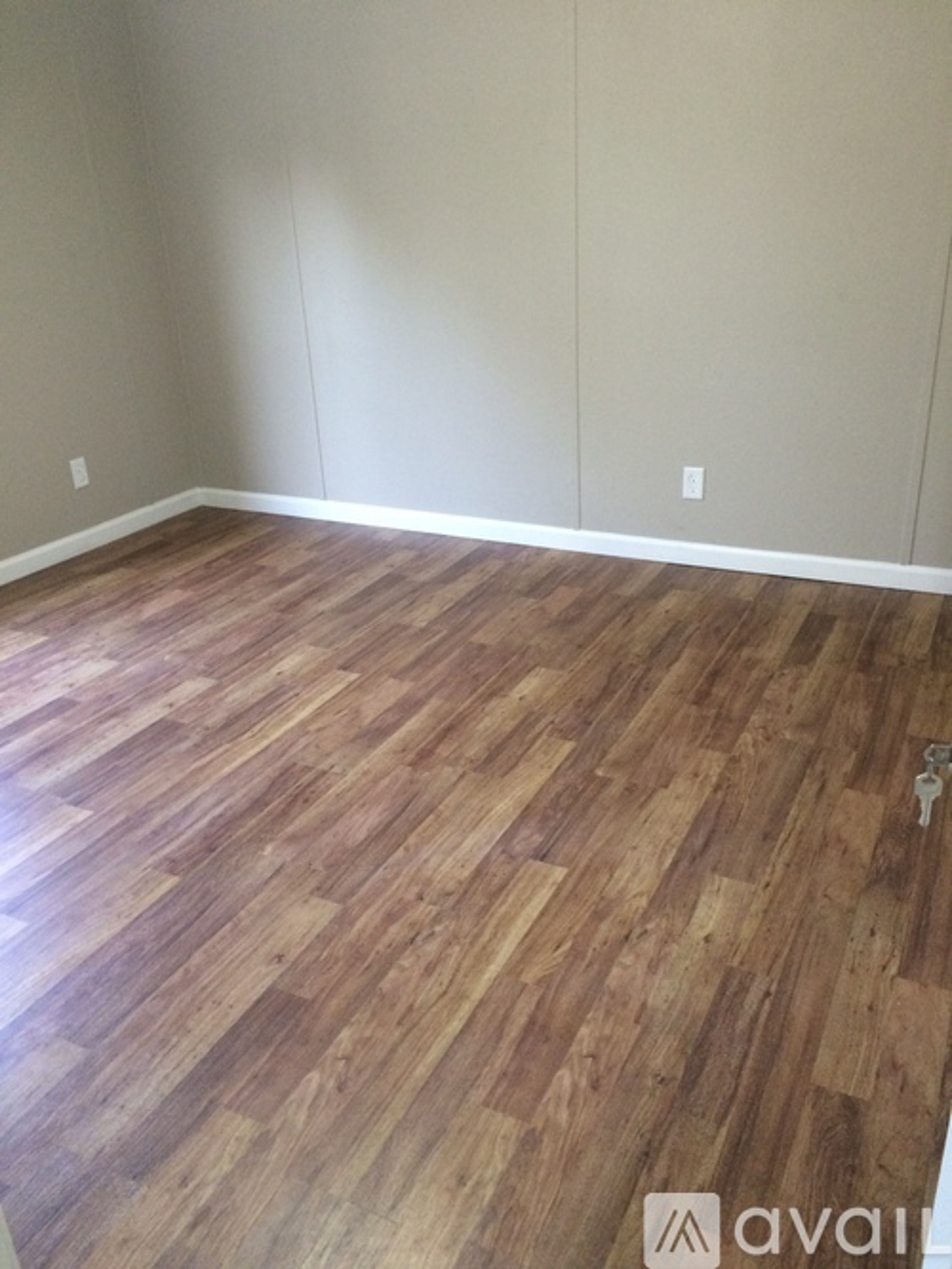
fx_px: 1064
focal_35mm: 29
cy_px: 634
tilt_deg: -23.8
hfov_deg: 48.2
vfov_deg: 61.7
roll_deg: +4.2
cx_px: 476
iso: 160
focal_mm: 4.15
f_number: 2.2
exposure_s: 1/30
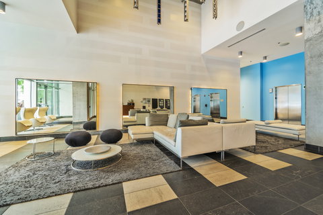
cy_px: 108
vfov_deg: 81.2
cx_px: 162
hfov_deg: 104.3
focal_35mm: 14
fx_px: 126
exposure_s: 1
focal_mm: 14
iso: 100
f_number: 9
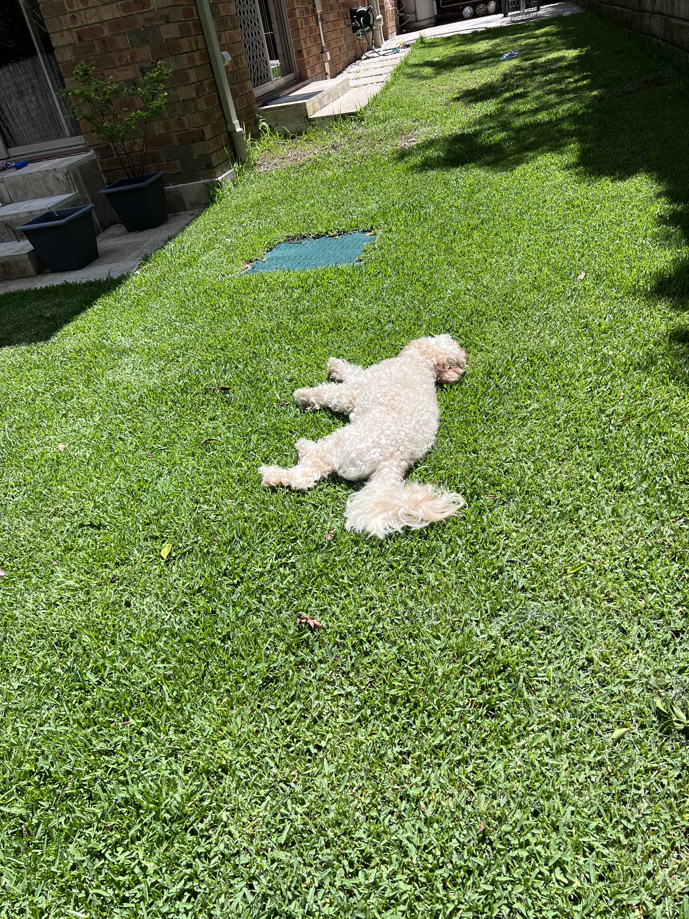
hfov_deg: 53.1
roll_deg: +12.6
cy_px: 460
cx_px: 344
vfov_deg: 67.3
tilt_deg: -30.9
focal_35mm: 26
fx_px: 690
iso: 50
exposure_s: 1/2915
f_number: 1.5
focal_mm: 5.7
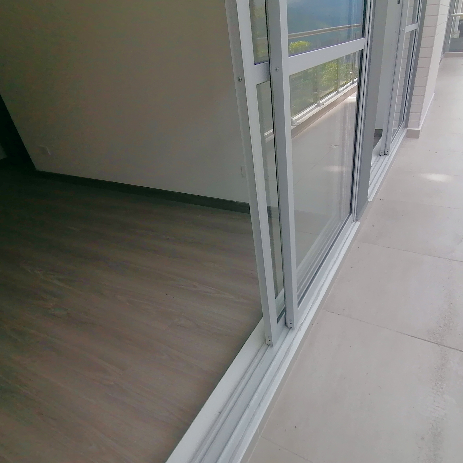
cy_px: 240
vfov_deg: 72.1
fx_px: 318
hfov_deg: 71.8
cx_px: 265
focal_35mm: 21
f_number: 2.4
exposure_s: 1/606
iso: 50
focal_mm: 2.7
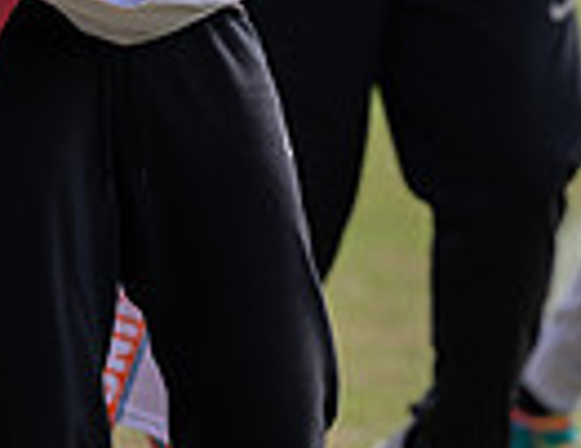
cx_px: 500
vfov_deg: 1.8
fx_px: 14056
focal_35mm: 829
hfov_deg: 2.4
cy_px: -197
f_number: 2.8
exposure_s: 1/1600
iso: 100
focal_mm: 171
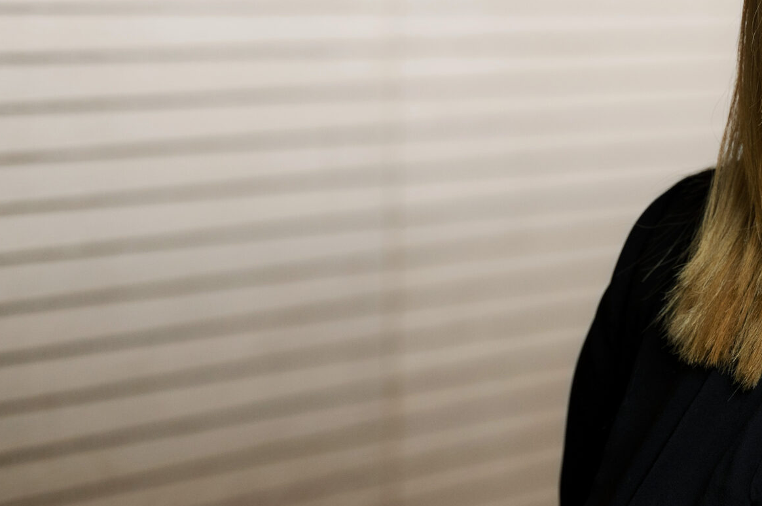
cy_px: 57
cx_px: 792
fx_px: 6514
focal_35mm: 308
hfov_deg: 6.7
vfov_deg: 4.5
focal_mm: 140
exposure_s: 1/160
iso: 400
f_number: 4
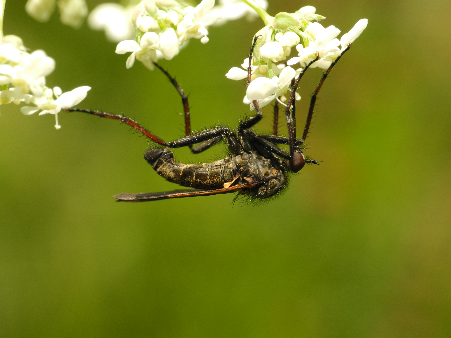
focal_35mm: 135
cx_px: 226
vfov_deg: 11.0
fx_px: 1759
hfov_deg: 14.6
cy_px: 169
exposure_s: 1/250
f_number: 7.1
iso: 100
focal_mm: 28.9
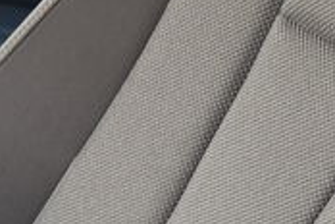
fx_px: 1600
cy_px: 513
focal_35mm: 172
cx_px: -241
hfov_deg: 11.2
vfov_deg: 7.5
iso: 560
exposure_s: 1/60
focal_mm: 20
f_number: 4
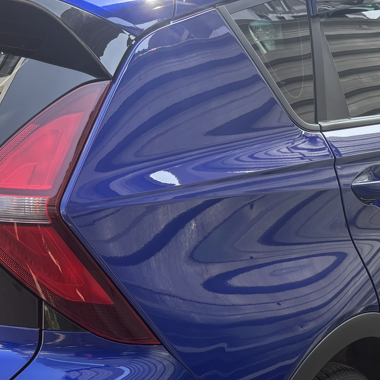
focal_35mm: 68
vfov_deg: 25.1
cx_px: 227
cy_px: 276
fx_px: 845
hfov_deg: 25.3
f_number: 1.6
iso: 50
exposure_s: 1/311
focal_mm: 5.96
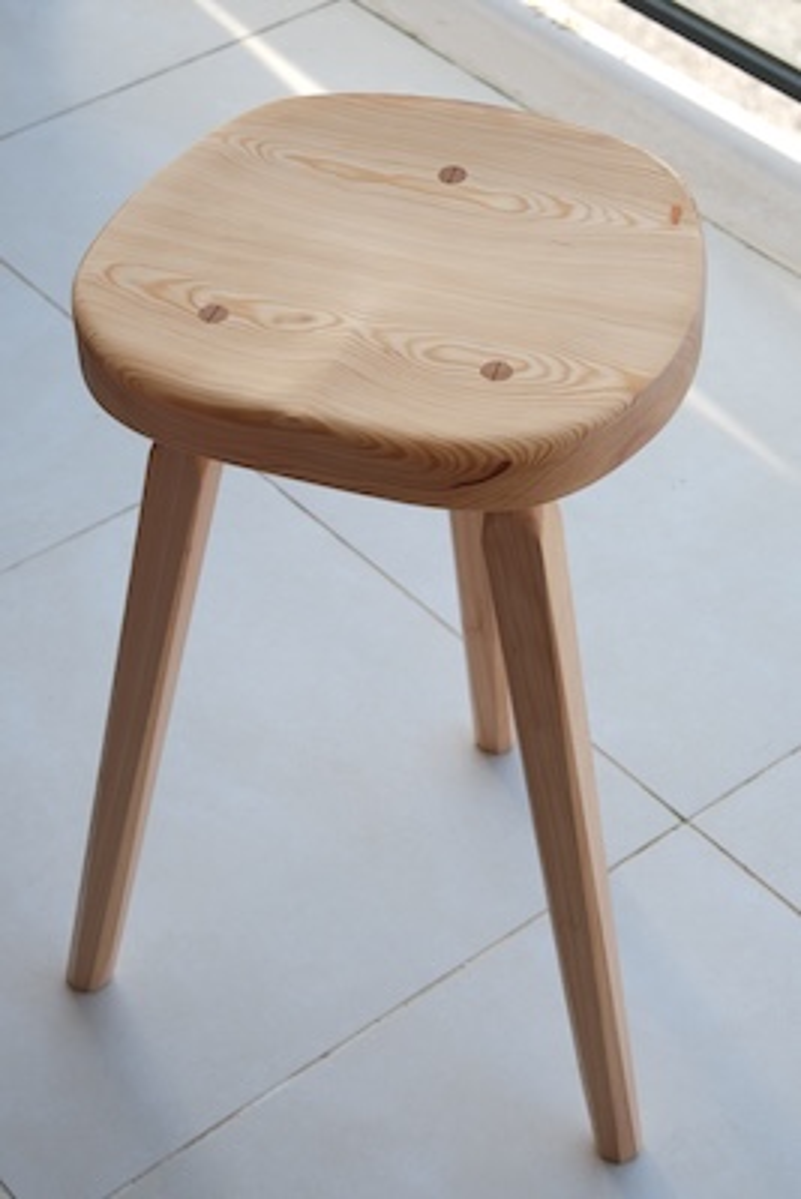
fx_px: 2501
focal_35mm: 75
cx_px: 400
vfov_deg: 27.0
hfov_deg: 18.2
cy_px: 600
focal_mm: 50
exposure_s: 1/120
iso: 640
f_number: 7.1
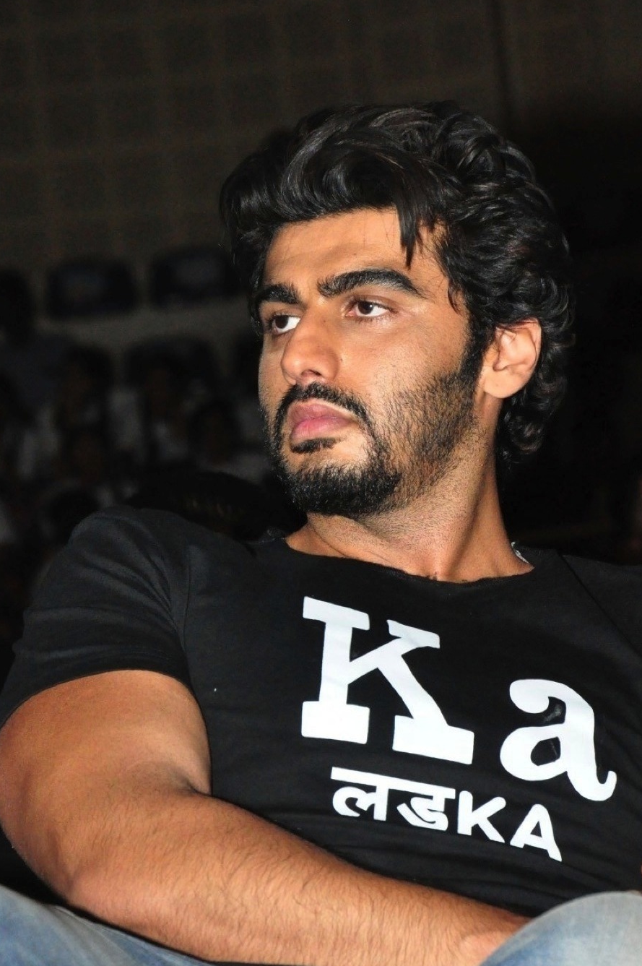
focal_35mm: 213
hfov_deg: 6.4
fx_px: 5699
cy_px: 600
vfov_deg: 9.7
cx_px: 299
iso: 3200
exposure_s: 1/125
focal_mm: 105
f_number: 5.6
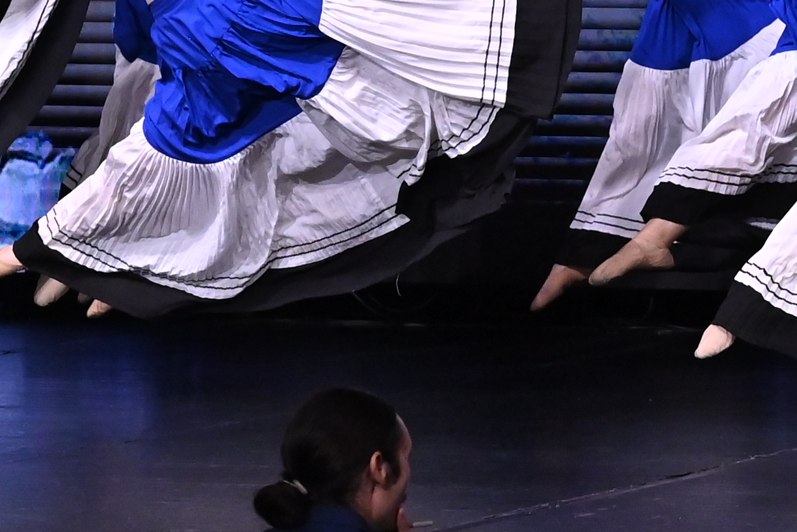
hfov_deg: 6.1
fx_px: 7462
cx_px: 911
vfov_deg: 4.1
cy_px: -96
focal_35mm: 337
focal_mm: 70
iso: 2500
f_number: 5
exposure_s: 1/1250
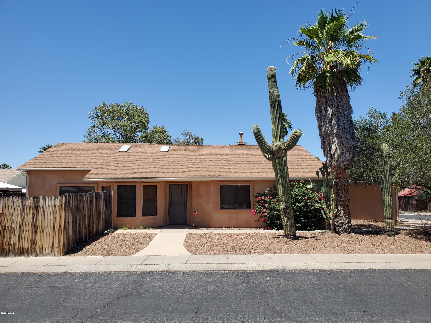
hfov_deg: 67.3
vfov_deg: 53.1
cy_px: 162
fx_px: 324
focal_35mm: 26
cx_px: 216
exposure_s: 1/1422
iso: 50
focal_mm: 4.3
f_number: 2.4
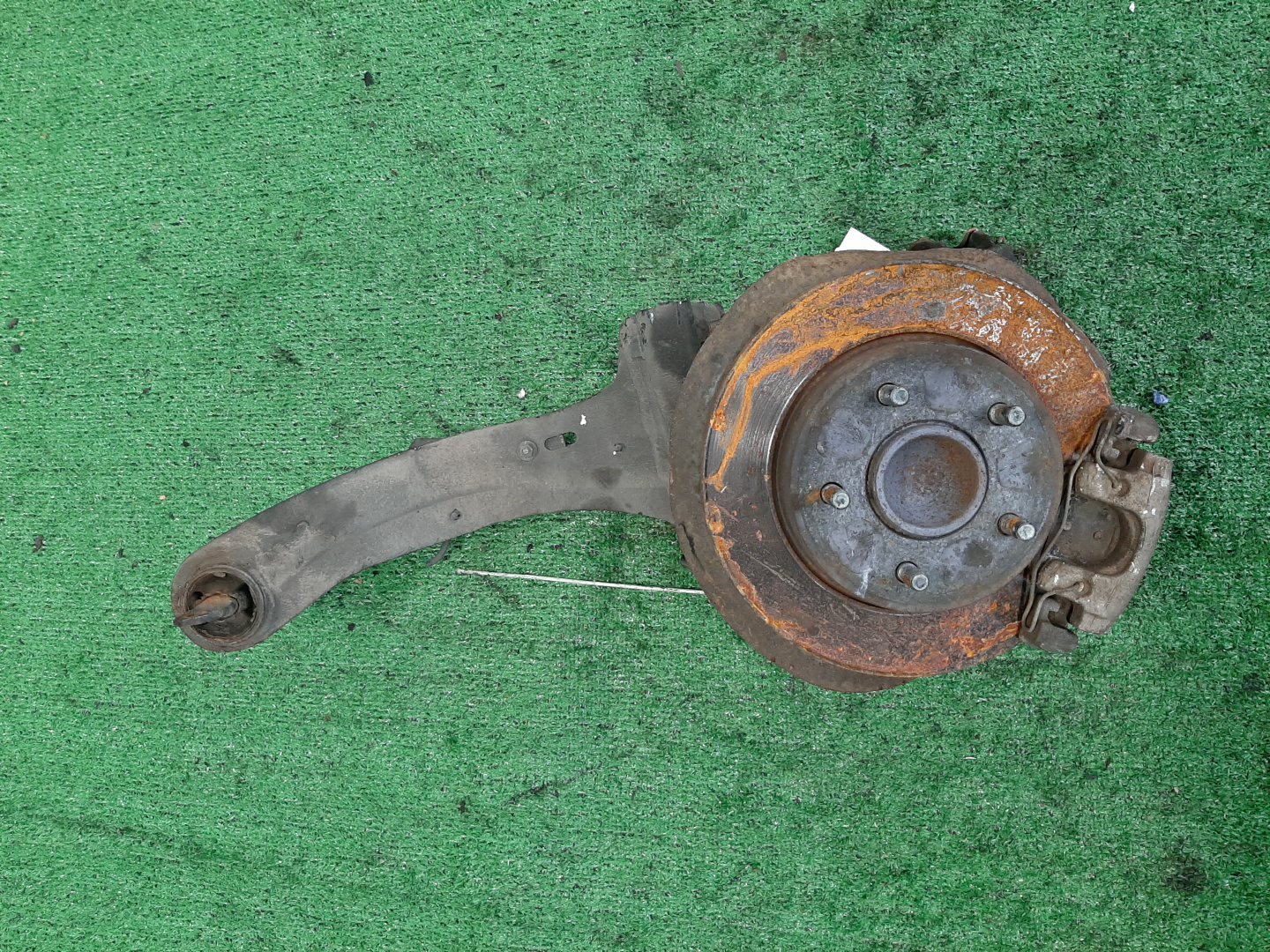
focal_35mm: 26
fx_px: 954
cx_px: 635
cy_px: 476
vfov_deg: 53.1
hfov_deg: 67.3
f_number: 1.7
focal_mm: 3.93
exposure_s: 1/50
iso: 187
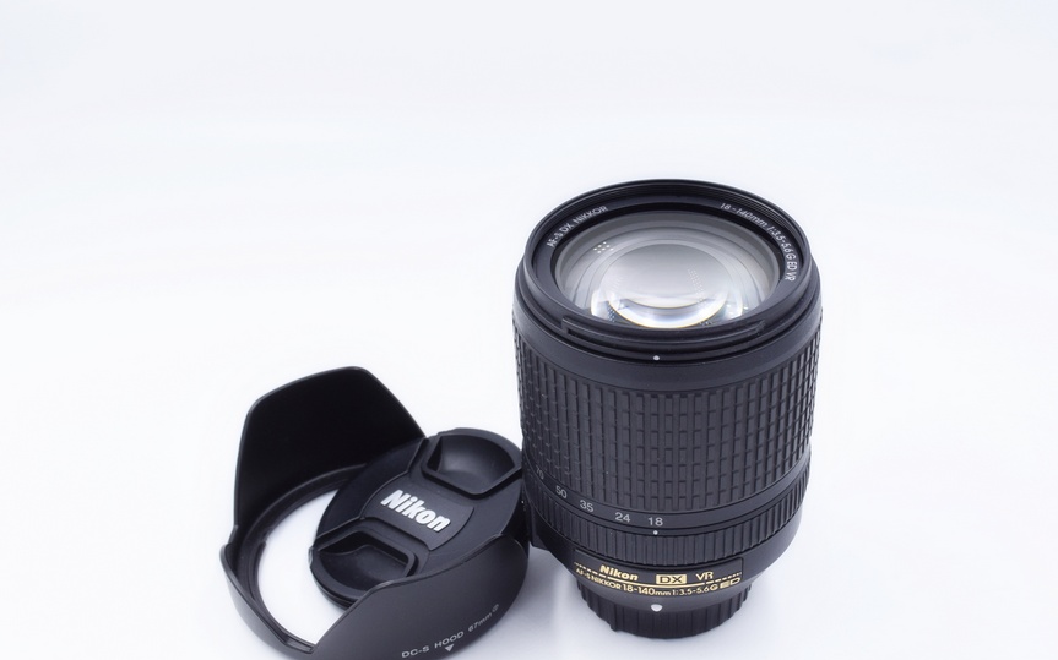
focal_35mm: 46
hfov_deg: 43.5
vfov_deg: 28.0
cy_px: 350
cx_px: 543
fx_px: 1326
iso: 400
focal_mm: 26
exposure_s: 1/160
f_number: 8
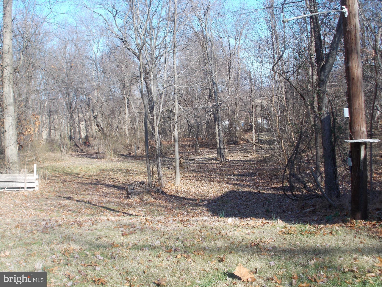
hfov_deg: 42.9
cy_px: 144
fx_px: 486
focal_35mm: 44
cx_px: 191
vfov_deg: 32.9
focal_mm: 7.9
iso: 80
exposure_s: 1/200
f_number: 4.2
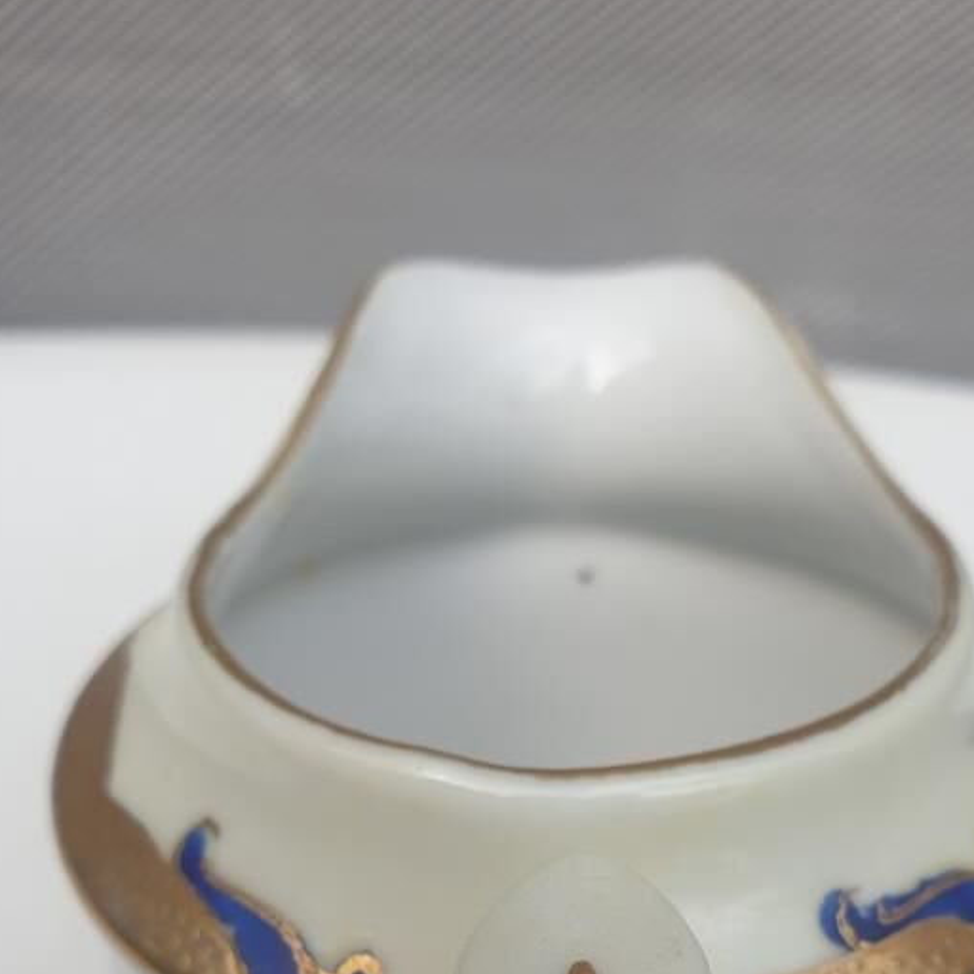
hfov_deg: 36.7
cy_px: 888
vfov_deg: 34.6
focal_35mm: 46
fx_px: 1464
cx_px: 565
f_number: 2.4
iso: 50
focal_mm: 4.3
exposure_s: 1/323
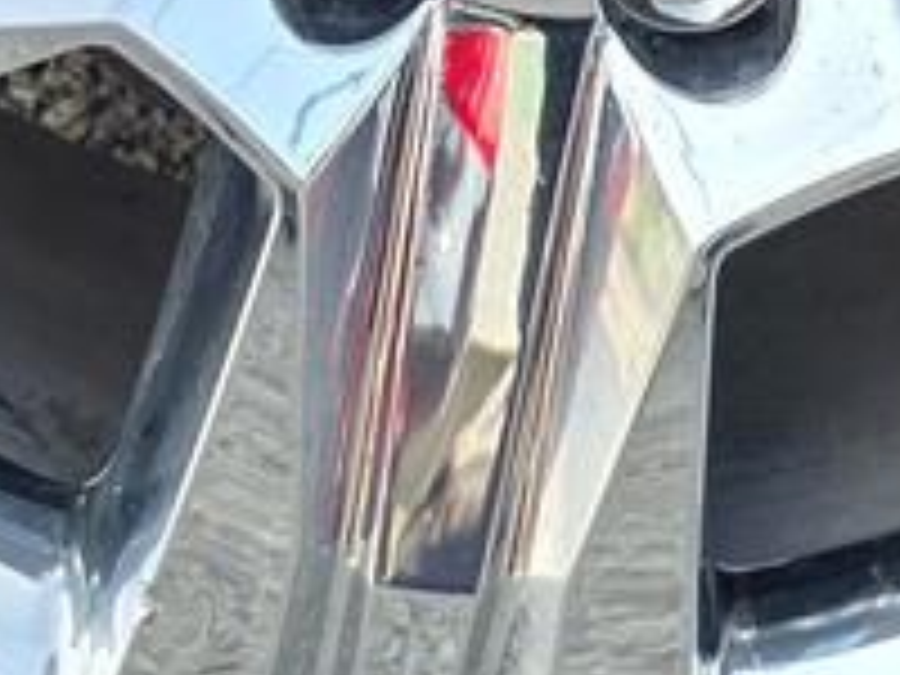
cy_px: -576
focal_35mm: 147
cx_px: 518
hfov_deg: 13.4
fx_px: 3822
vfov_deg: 9.6
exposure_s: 1/359
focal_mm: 6.3
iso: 32
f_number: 1.7
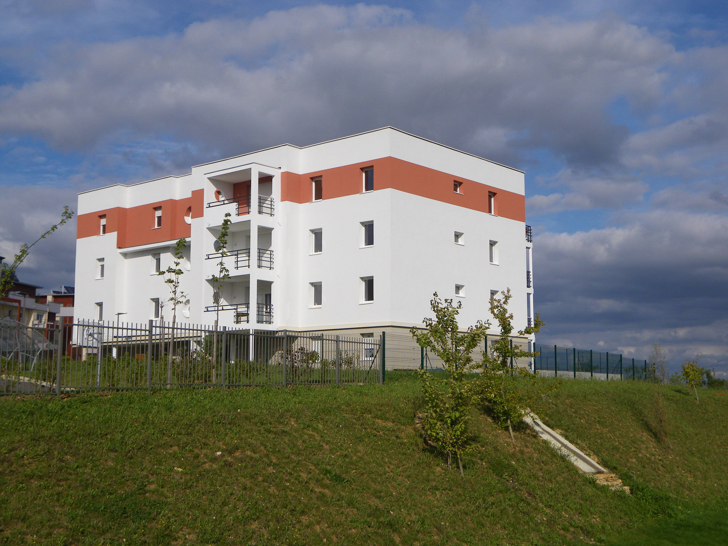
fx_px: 967
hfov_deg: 41.2
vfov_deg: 31.5
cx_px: 364
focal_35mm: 46
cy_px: 273
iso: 64
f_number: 8.8
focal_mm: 8.2
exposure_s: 1/250
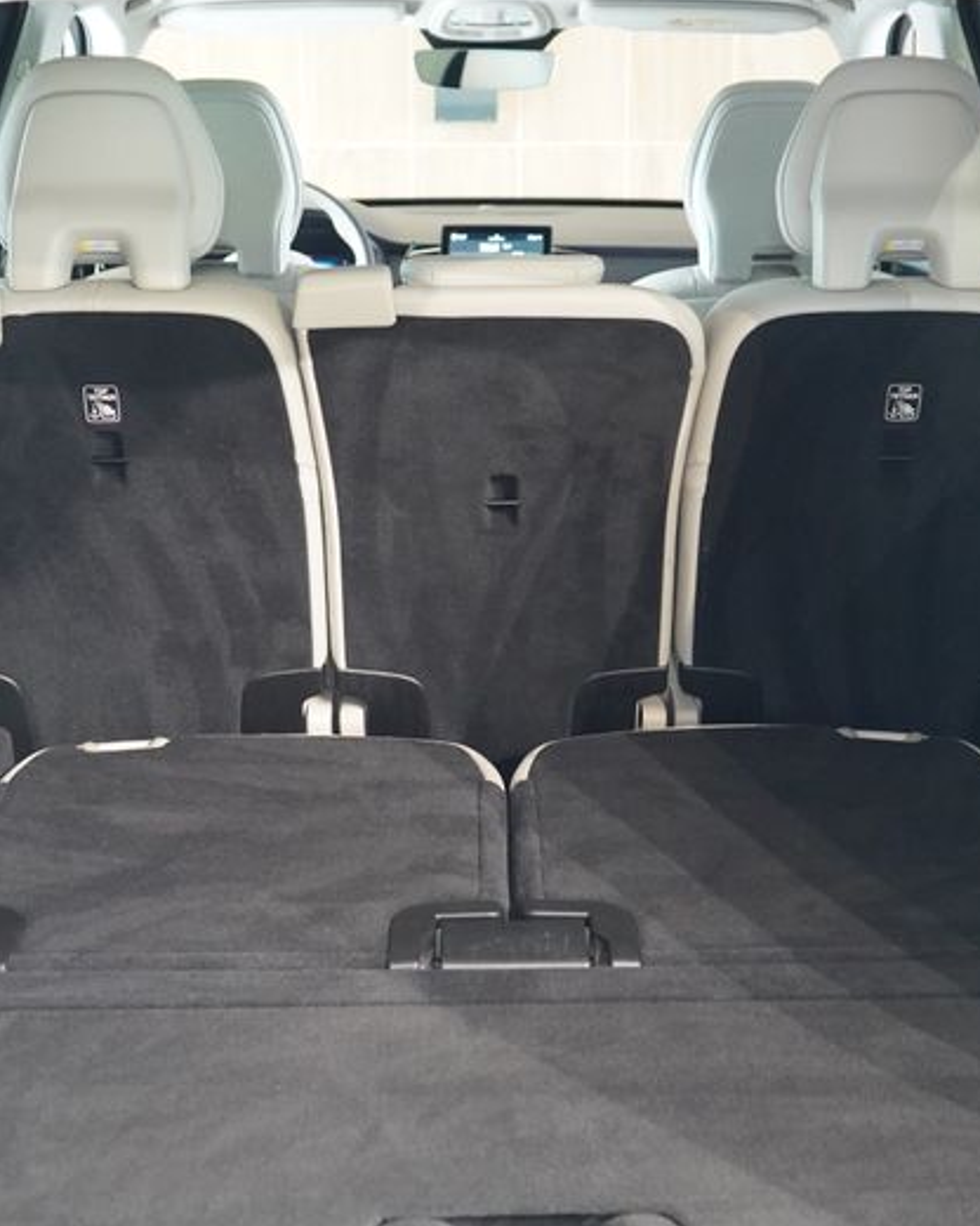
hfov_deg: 25.0
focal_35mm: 61
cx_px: 525
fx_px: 2212
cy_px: 680
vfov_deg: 30.9
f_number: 4
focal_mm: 33
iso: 6400
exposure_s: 1/160
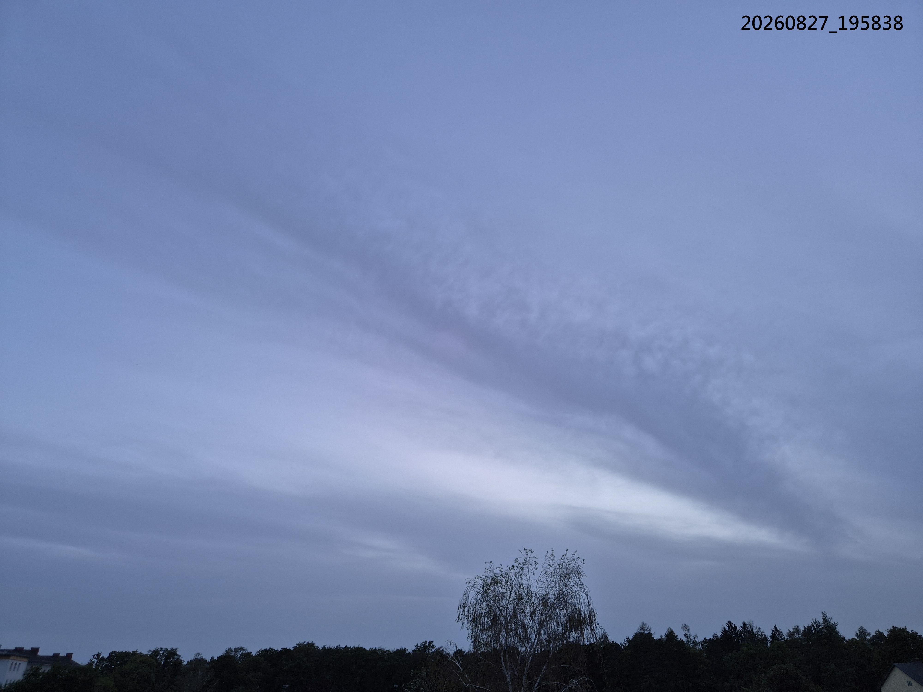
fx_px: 613
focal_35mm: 23
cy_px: 346
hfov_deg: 73.9
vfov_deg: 58.9
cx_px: 462
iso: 125
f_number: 1.8
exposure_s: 1/180
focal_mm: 5.4
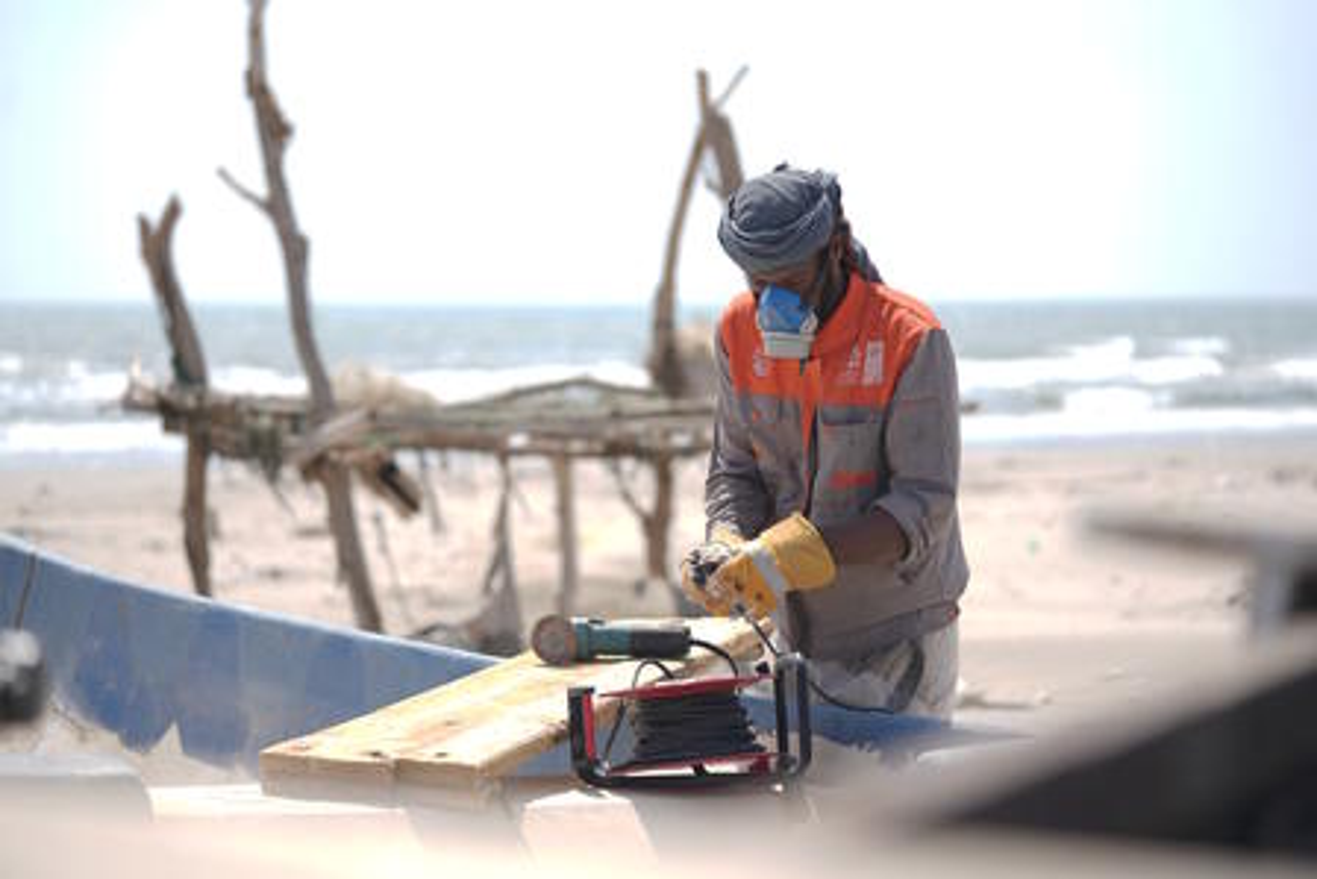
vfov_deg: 15.2
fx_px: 3293
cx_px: 658
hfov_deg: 22.6
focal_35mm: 90
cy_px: 440
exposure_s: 1/800
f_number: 2.8
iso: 50
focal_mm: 90
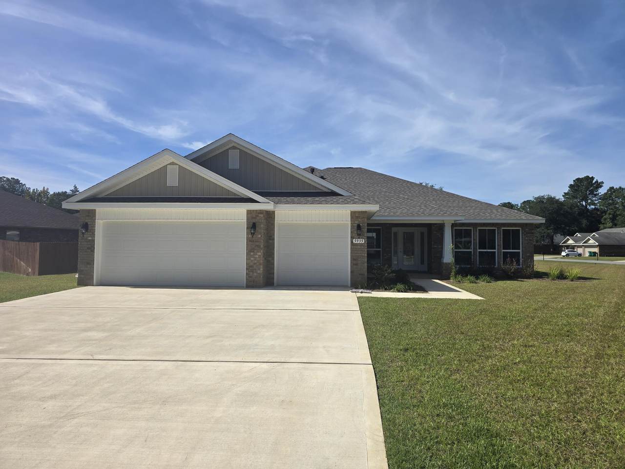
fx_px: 415
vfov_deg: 58.9
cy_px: 234
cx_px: 312
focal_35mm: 23
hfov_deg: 73.9
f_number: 1.7
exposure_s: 1/1414
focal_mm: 6.3
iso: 12
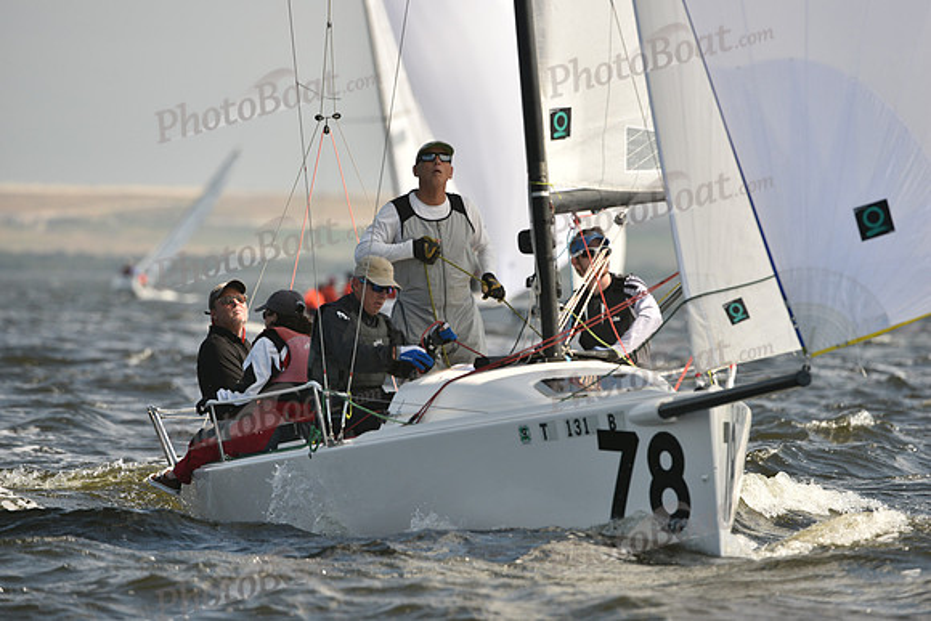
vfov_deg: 3.4
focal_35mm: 400
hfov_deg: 5.2
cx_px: 466
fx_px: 10346
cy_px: 310
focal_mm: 400
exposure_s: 1/1250
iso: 250
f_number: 6.3
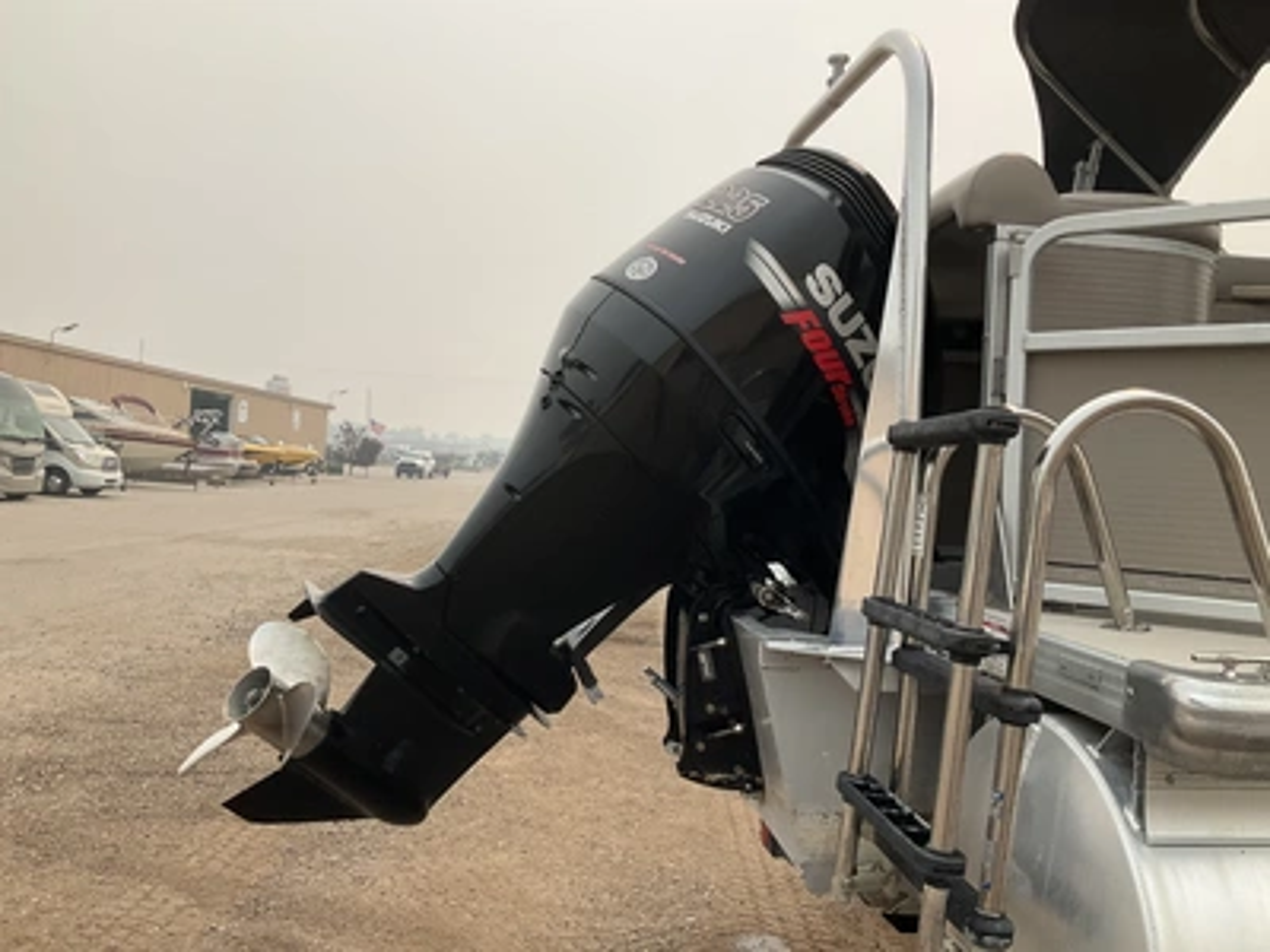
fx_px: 1064
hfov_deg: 61.7
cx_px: 635
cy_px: 476
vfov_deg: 48.2
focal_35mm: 29
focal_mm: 3
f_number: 1.8
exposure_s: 1/2227
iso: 25
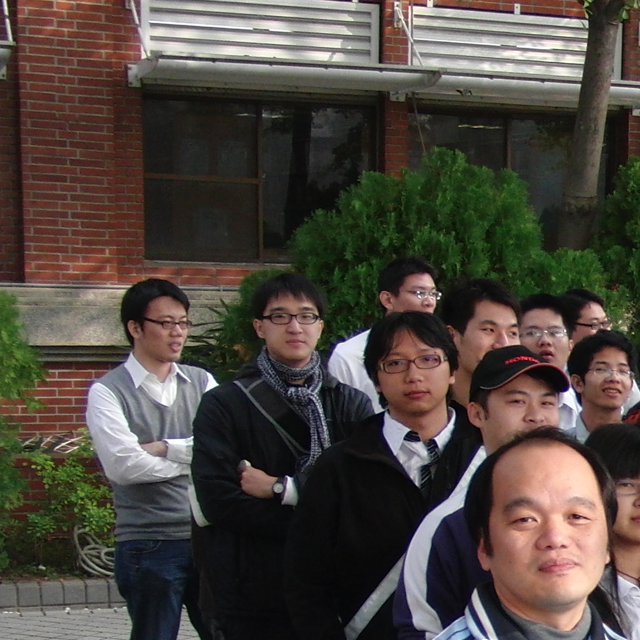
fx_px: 2259
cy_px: 636
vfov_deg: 15.8
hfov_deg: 14.6
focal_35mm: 108
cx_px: 1049
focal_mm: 6.42
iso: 100
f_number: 3.6
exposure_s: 1/200
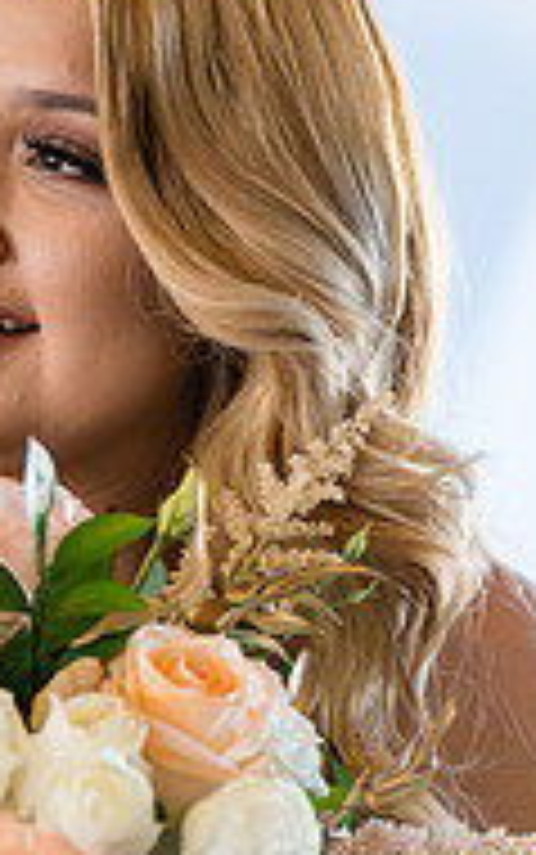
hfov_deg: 3.9
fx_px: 7818
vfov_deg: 6.3
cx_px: -23
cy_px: 765
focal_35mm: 335
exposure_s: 1/250
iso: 400
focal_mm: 139
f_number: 2.8
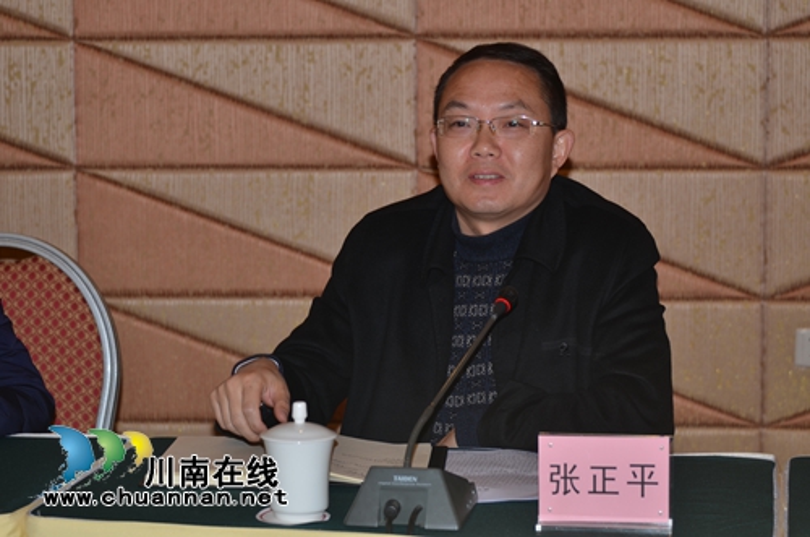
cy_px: 268
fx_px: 2088
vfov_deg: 14.6
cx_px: 405
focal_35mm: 93
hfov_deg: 22.0
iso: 100
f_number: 4.8
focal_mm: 62
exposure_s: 1/60
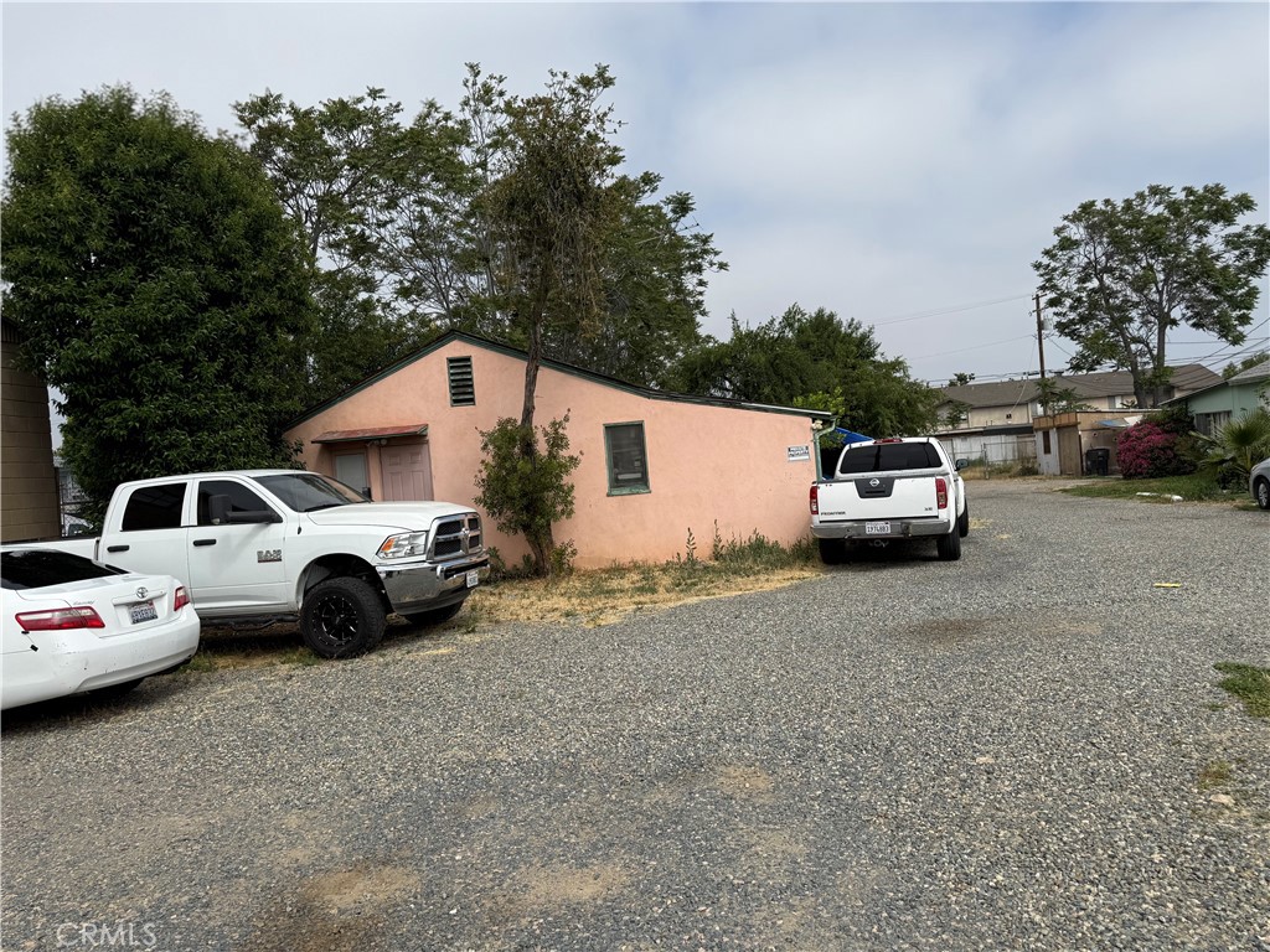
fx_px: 881
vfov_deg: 56.8
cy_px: 476
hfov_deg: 71.6
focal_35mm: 24
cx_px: 635
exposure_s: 1/6711
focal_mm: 6.76
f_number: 1.78
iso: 80
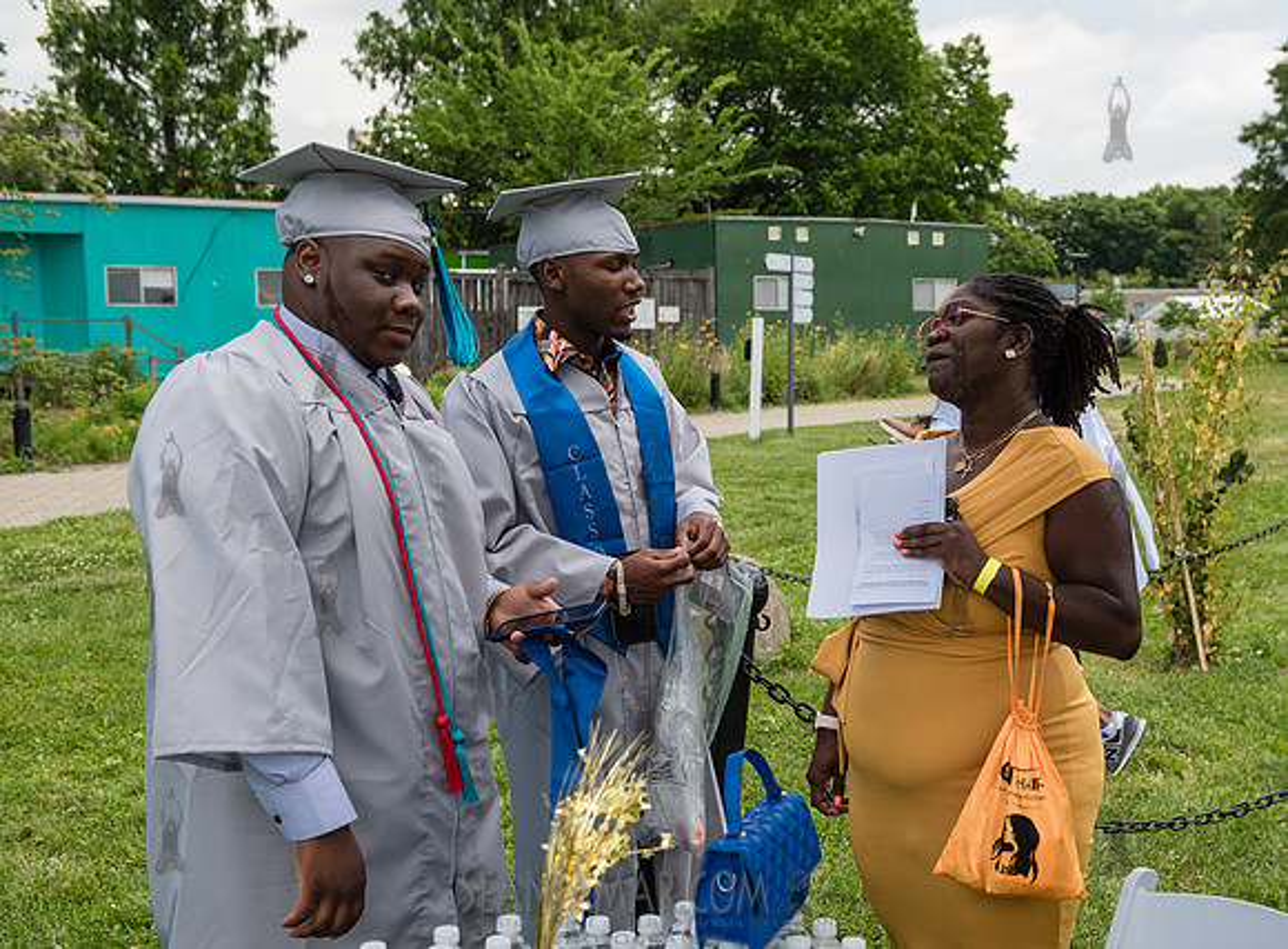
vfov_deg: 29.6
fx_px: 1794
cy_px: 516
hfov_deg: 39.2
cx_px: 825
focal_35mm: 49
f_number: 5.6
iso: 200
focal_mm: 38
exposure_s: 1/800
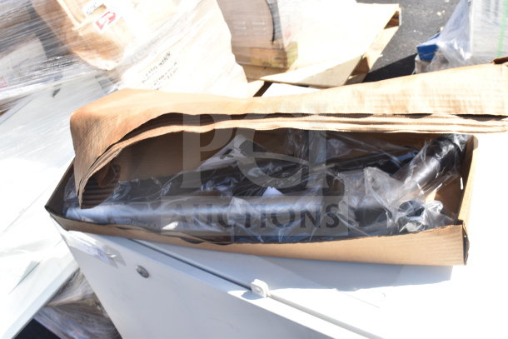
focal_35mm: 38
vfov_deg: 35.5
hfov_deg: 51.3
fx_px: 529
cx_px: 254
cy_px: 170
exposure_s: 1/200
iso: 200
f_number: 7.1
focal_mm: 25
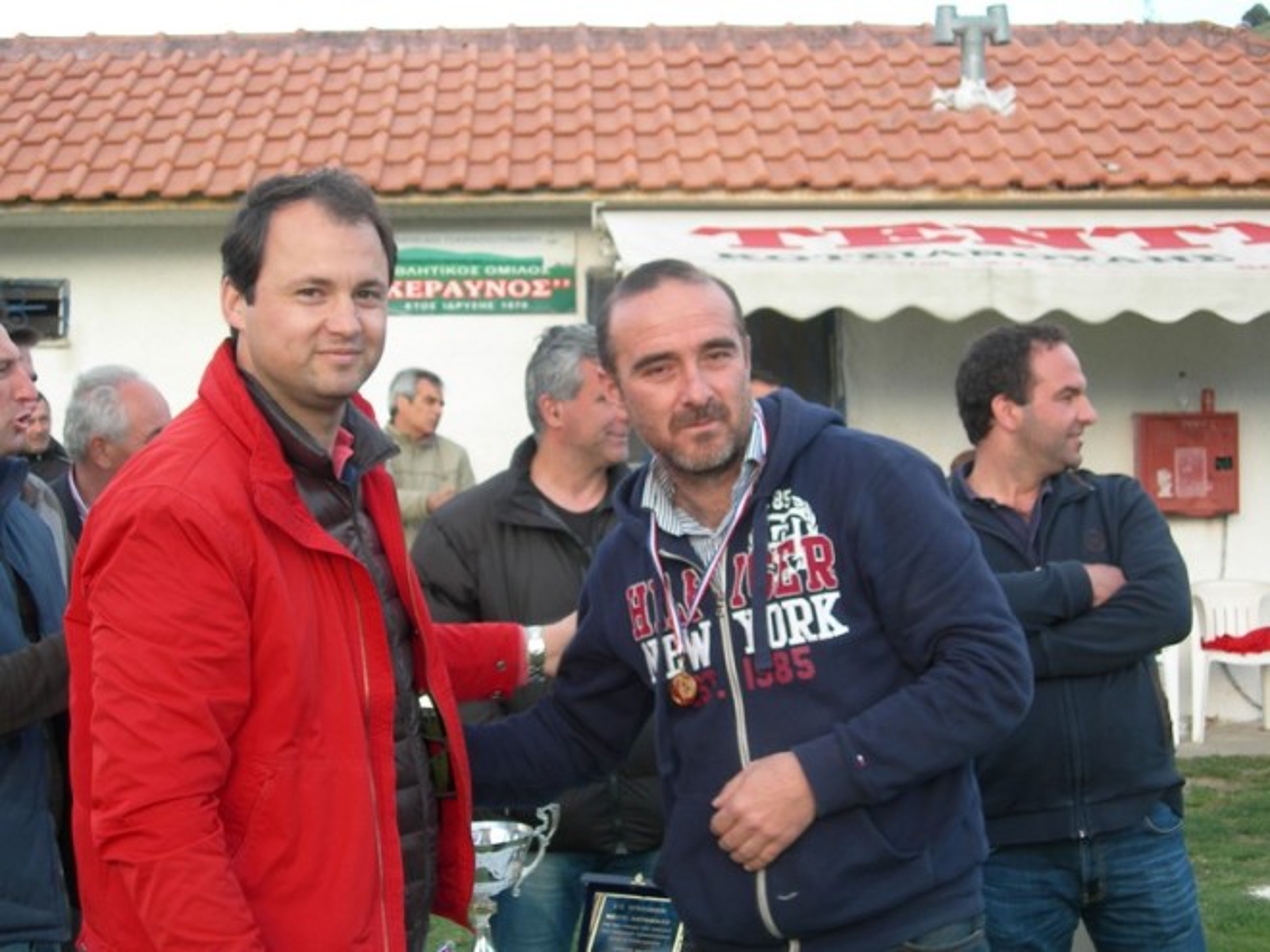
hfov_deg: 31.7
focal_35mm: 61
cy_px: 476
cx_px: 635
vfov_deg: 24.0
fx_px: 2238
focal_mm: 12.7
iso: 50
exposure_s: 1/49.1
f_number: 3.5
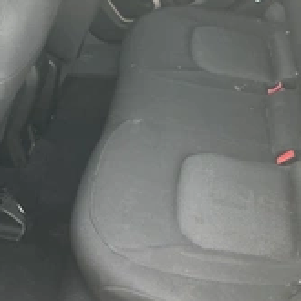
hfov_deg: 28.6
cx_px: 130
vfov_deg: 28.6
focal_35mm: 60
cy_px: 135
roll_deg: -0.8
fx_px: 590
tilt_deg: -34.9
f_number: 1.8
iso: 64
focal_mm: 3
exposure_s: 1/73
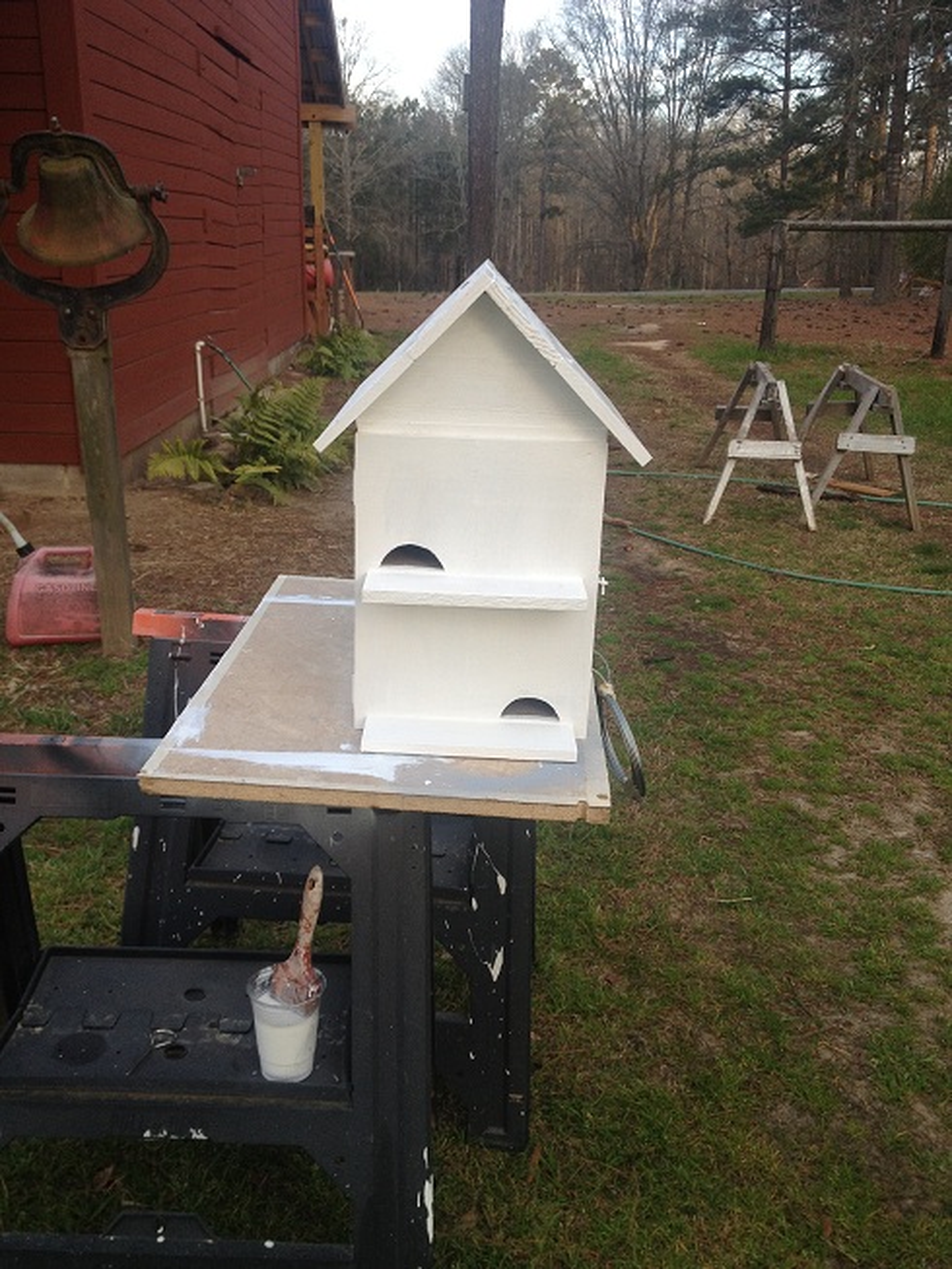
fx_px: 1283
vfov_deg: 52.6
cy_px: 634
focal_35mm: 35
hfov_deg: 40.7
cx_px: 476
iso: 64
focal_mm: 4.28
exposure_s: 1/128
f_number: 2.4
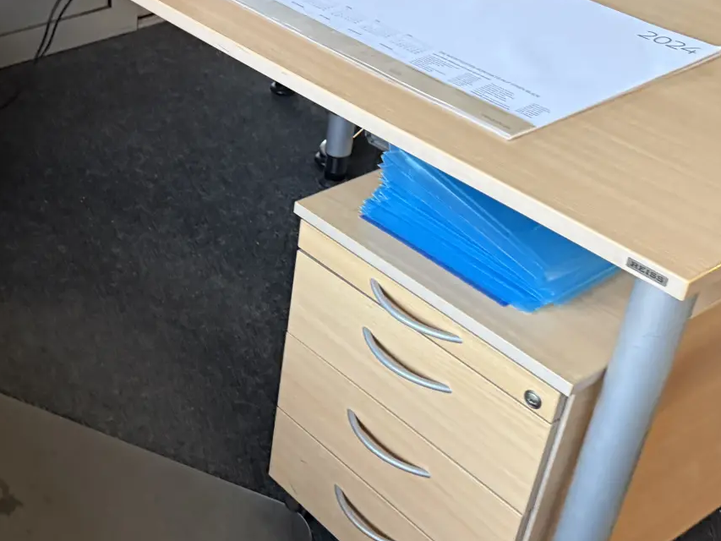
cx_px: 67
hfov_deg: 33.6
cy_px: 233
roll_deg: -2.1
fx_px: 1125
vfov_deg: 27.0
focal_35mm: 54
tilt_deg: -26.7
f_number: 1.78
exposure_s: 1/60
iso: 500
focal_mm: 6.76
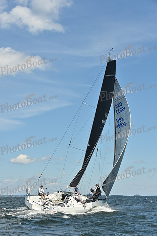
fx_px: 458
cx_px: 78
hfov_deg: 19.5
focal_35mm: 70
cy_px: 118
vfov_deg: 28.8
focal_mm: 70
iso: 250
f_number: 7.1
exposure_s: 1/1250
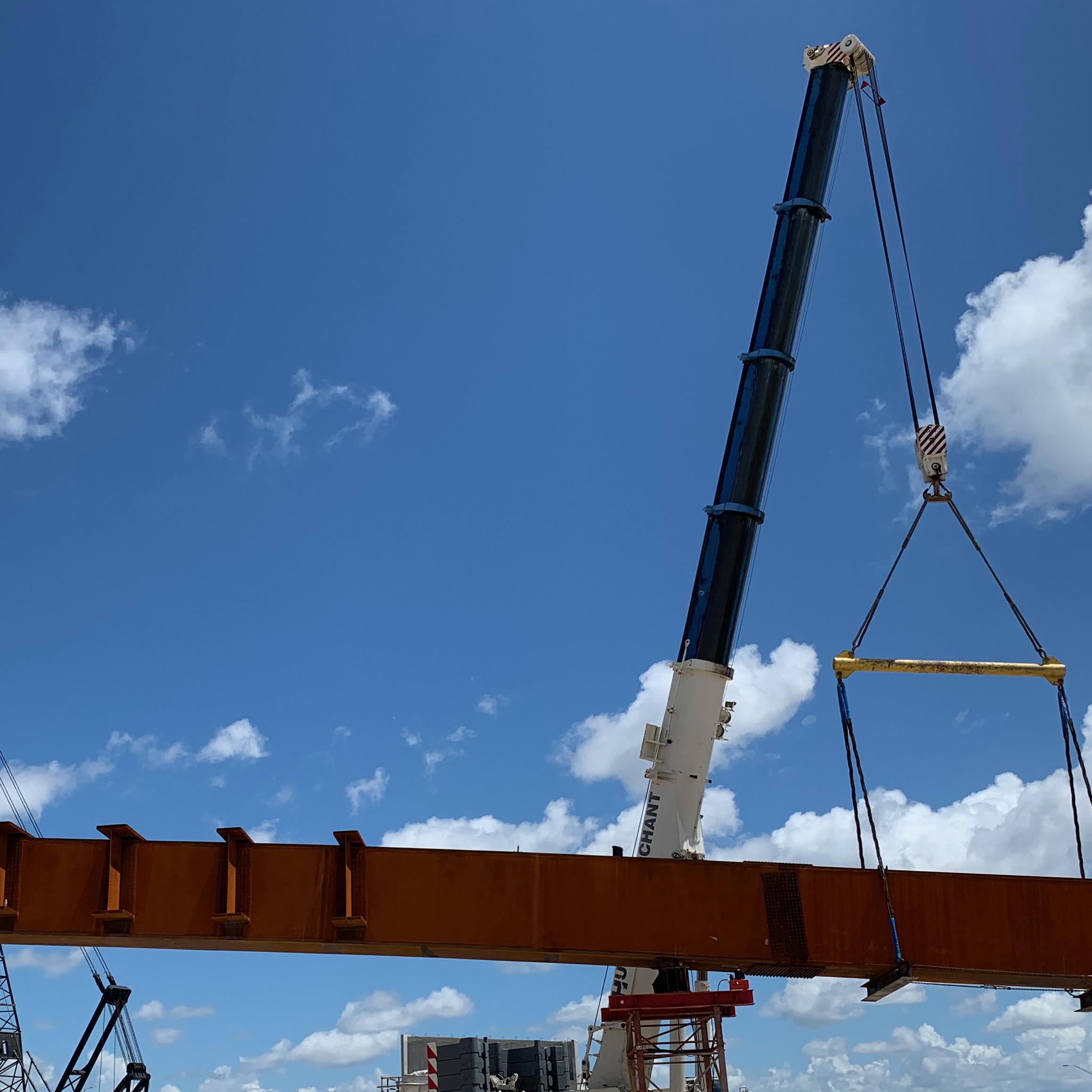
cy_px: 671
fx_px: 1428
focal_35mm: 40
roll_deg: +3.1
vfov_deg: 41.6
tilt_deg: +18.1
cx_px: 468
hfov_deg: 41.8
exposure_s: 1/3788
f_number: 1.8
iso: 25
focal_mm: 4.25
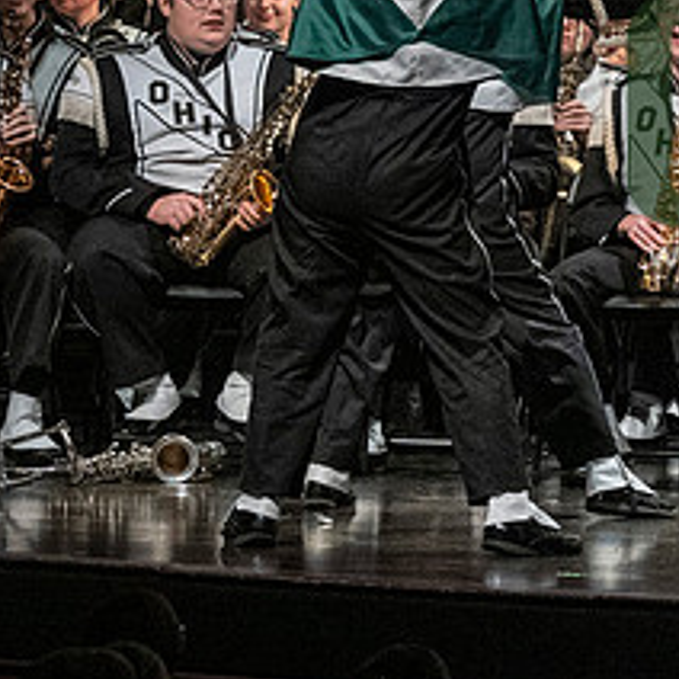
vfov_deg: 3.4
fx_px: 11584
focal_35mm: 522
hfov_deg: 3.4
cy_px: 141
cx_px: 868
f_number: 4
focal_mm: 150
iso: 4000
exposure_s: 1/500
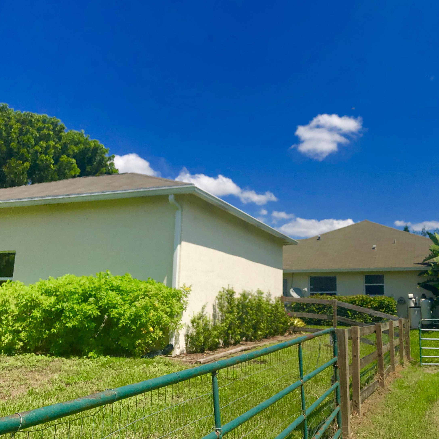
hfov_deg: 47.9
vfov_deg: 48.4
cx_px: 283
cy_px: 213
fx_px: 488
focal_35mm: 34
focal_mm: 4
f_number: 1.8
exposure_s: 1/4808
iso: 25
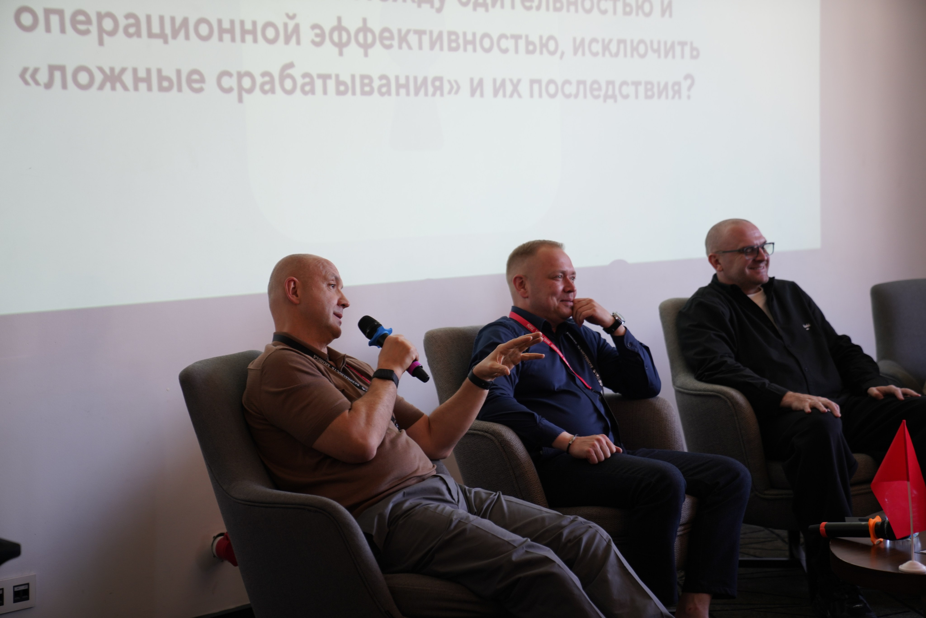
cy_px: 309
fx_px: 1801
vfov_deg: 19.5
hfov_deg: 28.8
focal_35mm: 70
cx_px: 463
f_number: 2.8
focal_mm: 70
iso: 320
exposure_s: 1/60
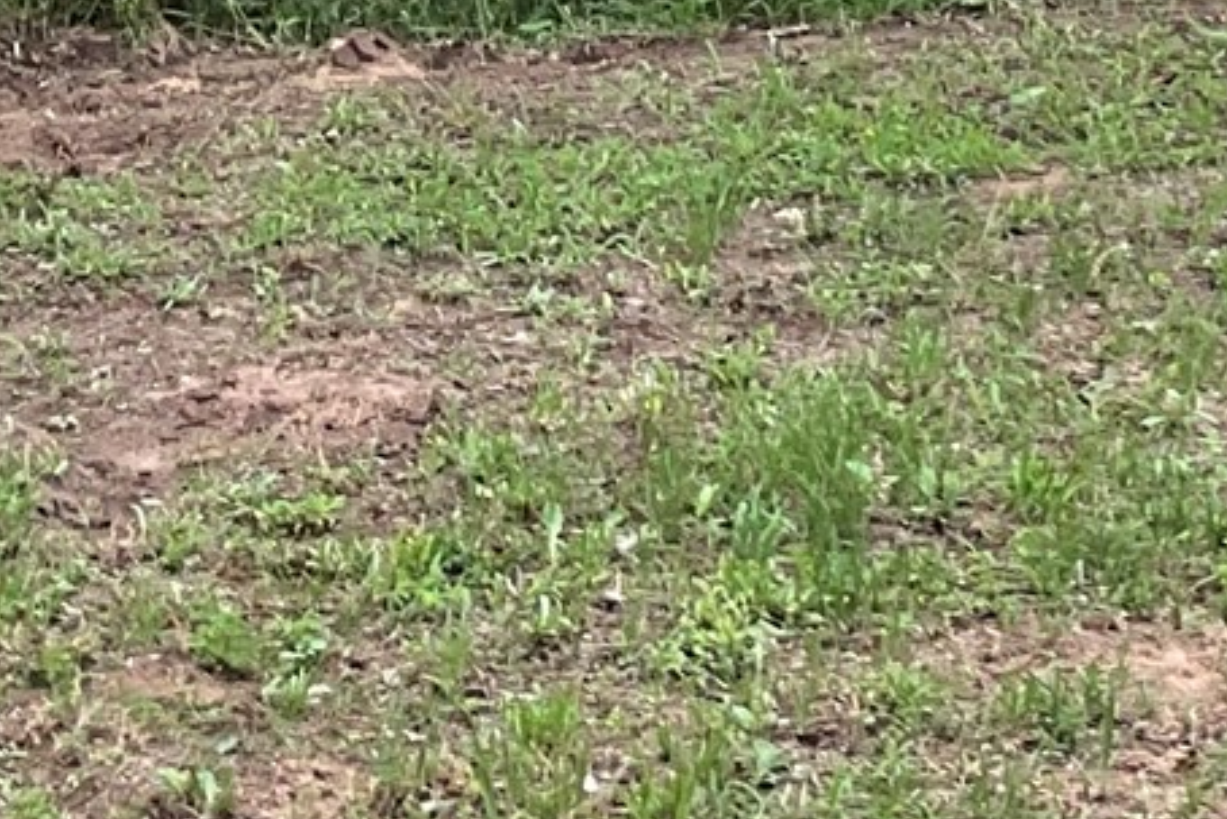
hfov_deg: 14.9
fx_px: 4637
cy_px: -530
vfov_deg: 9.7
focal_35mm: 136
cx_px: 1141
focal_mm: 3
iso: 16
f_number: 1.8
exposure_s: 1/372
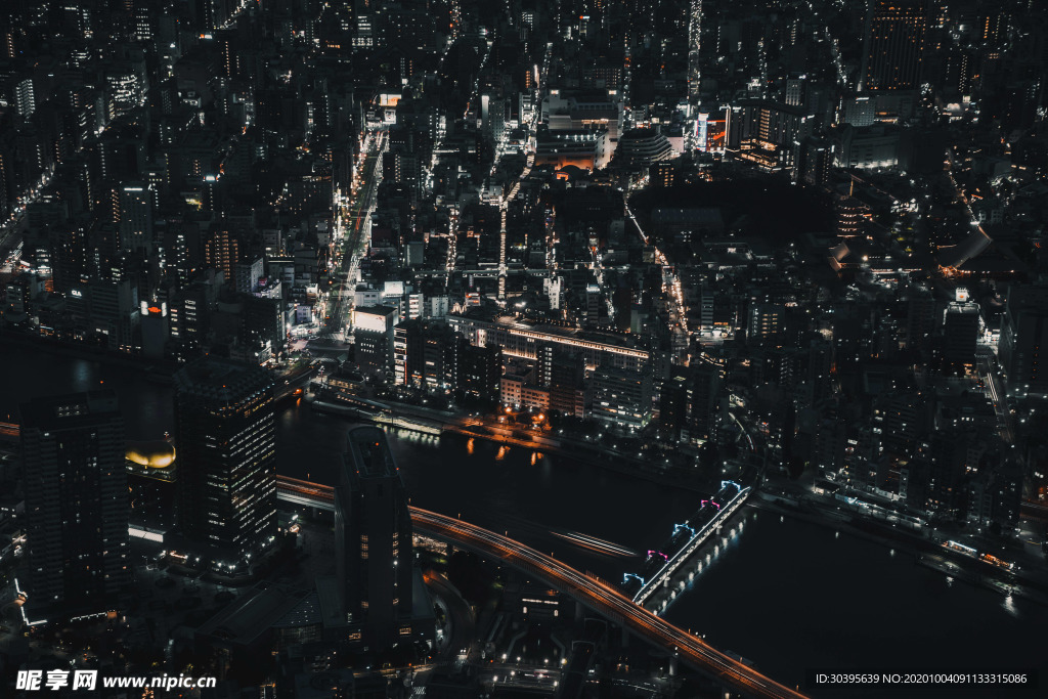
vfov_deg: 19.5
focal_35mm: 70
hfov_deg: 28.8
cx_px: 524
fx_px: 2038
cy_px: 350
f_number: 10
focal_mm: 70
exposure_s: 6
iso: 100
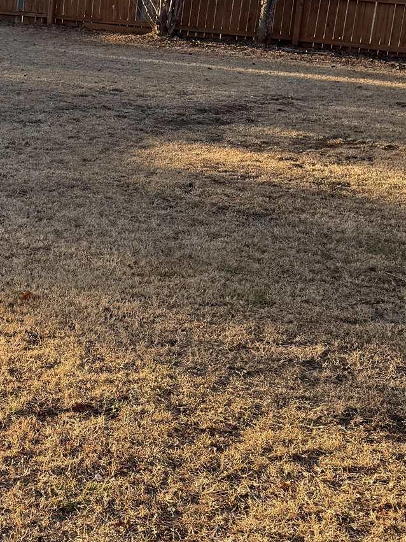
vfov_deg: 29.5
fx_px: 1017
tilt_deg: -14.0
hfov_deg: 21.7
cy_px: 167
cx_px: -10
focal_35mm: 65
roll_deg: -3.9
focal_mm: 6.76
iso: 80
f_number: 1.78
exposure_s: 1/1689
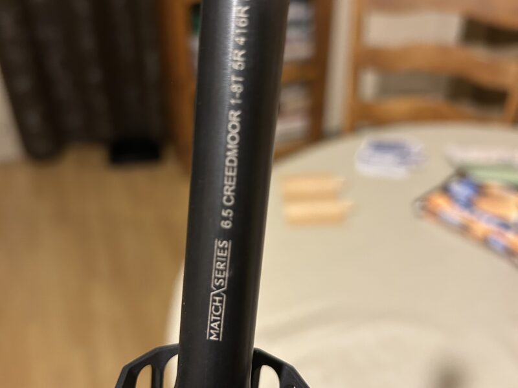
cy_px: 194
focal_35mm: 26
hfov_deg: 67.3
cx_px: 259
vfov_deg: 53.1
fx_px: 389
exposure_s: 1/40
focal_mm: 5.7
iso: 500
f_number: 1.5
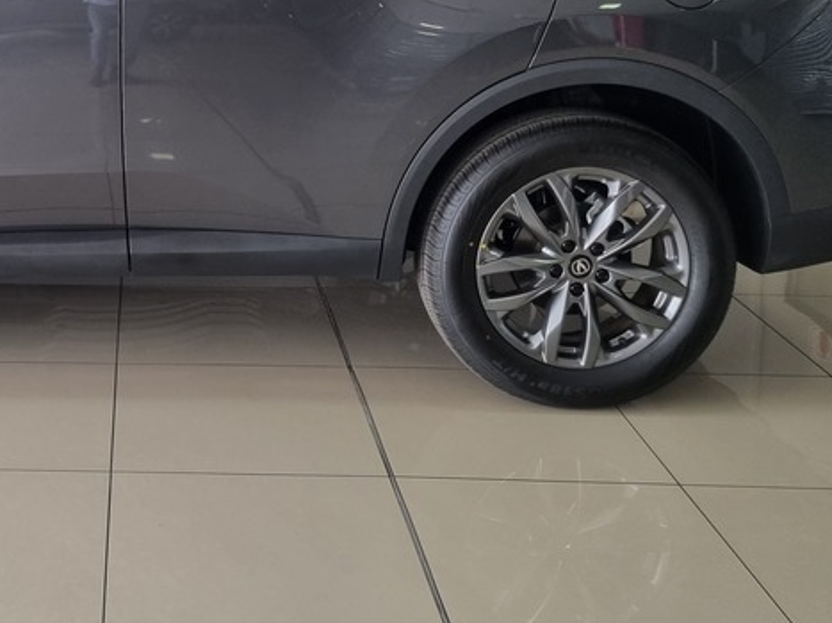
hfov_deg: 32.2
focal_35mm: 57
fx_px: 1370
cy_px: 44
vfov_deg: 24.8
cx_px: 87
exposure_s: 1/100
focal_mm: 5.4
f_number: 1.8
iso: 100
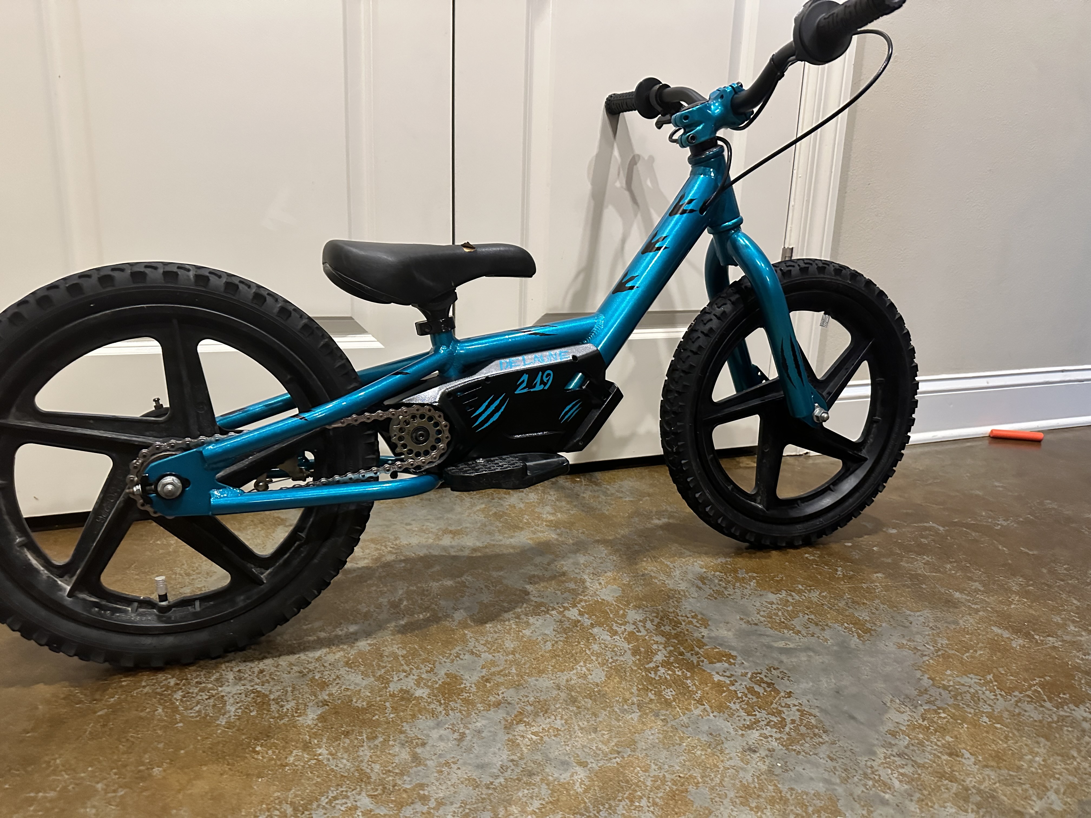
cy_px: 409
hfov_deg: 71.6
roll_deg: -2.3
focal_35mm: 24
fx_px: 756
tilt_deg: -15.6
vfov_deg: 56.8
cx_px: 546
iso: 1000
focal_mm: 6.86
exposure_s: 1/50
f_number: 1.78
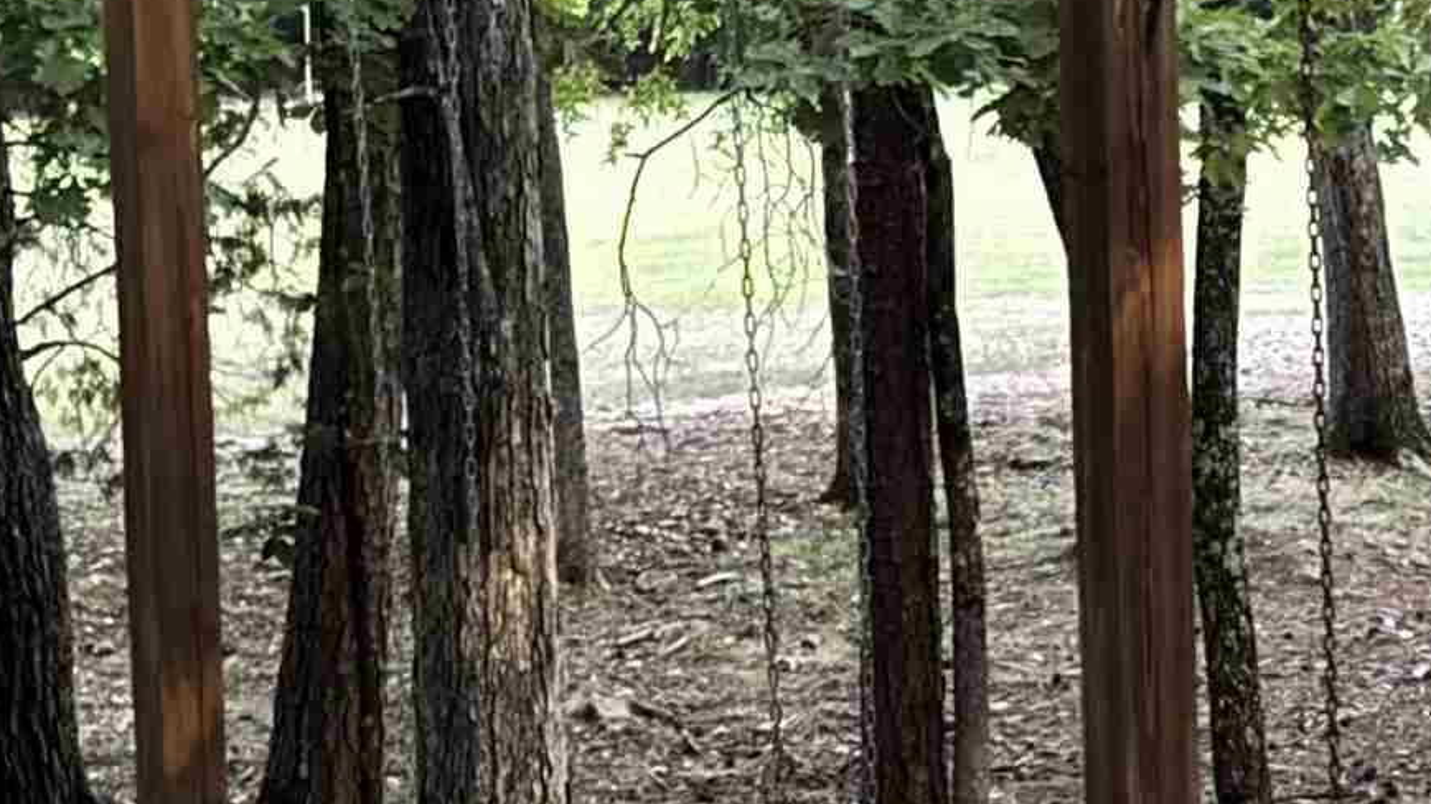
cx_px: 1350
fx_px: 7019
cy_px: 977
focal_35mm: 185
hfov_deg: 11.5
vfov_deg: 6.5
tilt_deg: -7.0
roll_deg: +0.8
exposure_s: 1/5
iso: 500
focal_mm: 6.76
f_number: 1.78
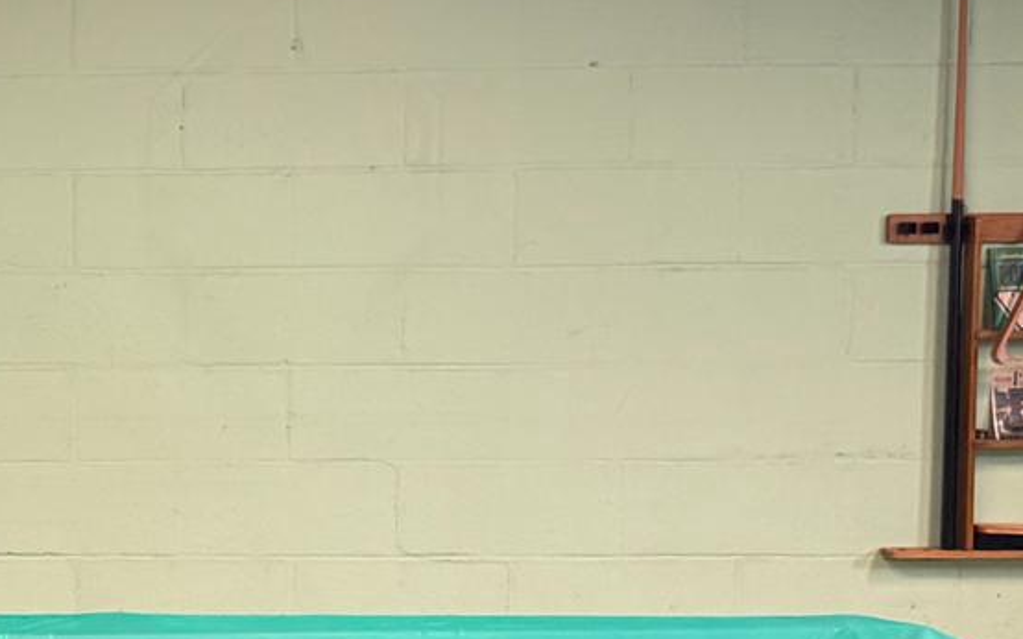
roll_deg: +0.1
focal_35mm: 94
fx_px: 2620
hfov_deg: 20.7
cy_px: 473
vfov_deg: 13.9
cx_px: -199
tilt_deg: -5.3
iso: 400
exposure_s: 1/60
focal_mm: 6.76
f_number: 1.78
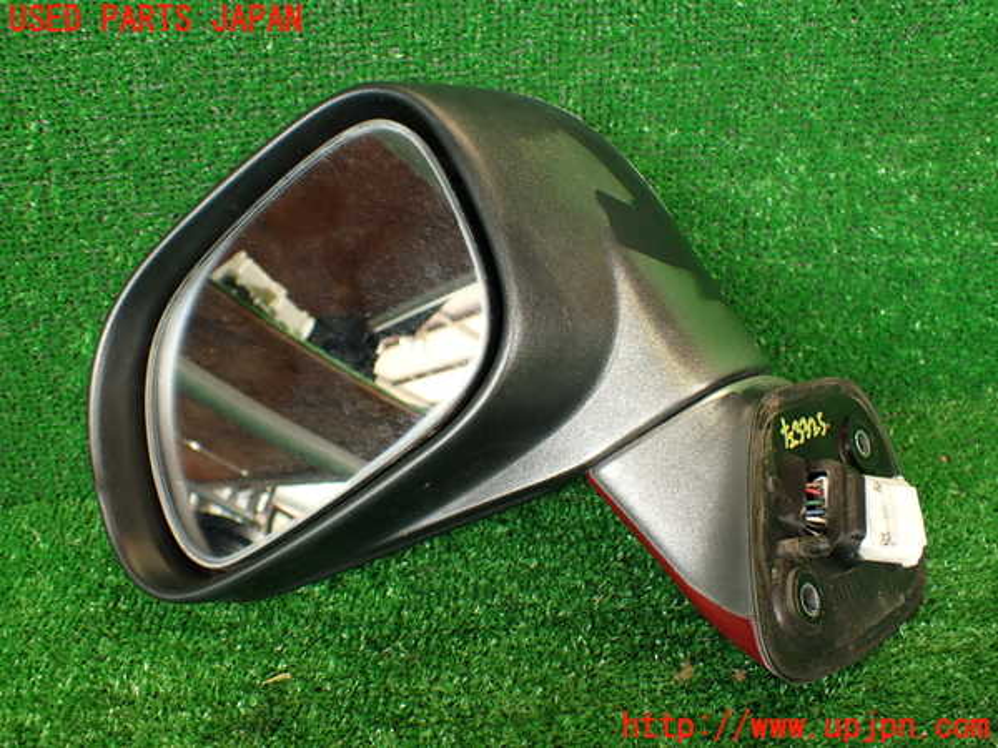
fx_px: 923
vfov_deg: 44.2
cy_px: 374
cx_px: 499
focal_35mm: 32
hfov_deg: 56.8
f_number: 2.4
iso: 200
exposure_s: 1/60
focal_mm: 5.79
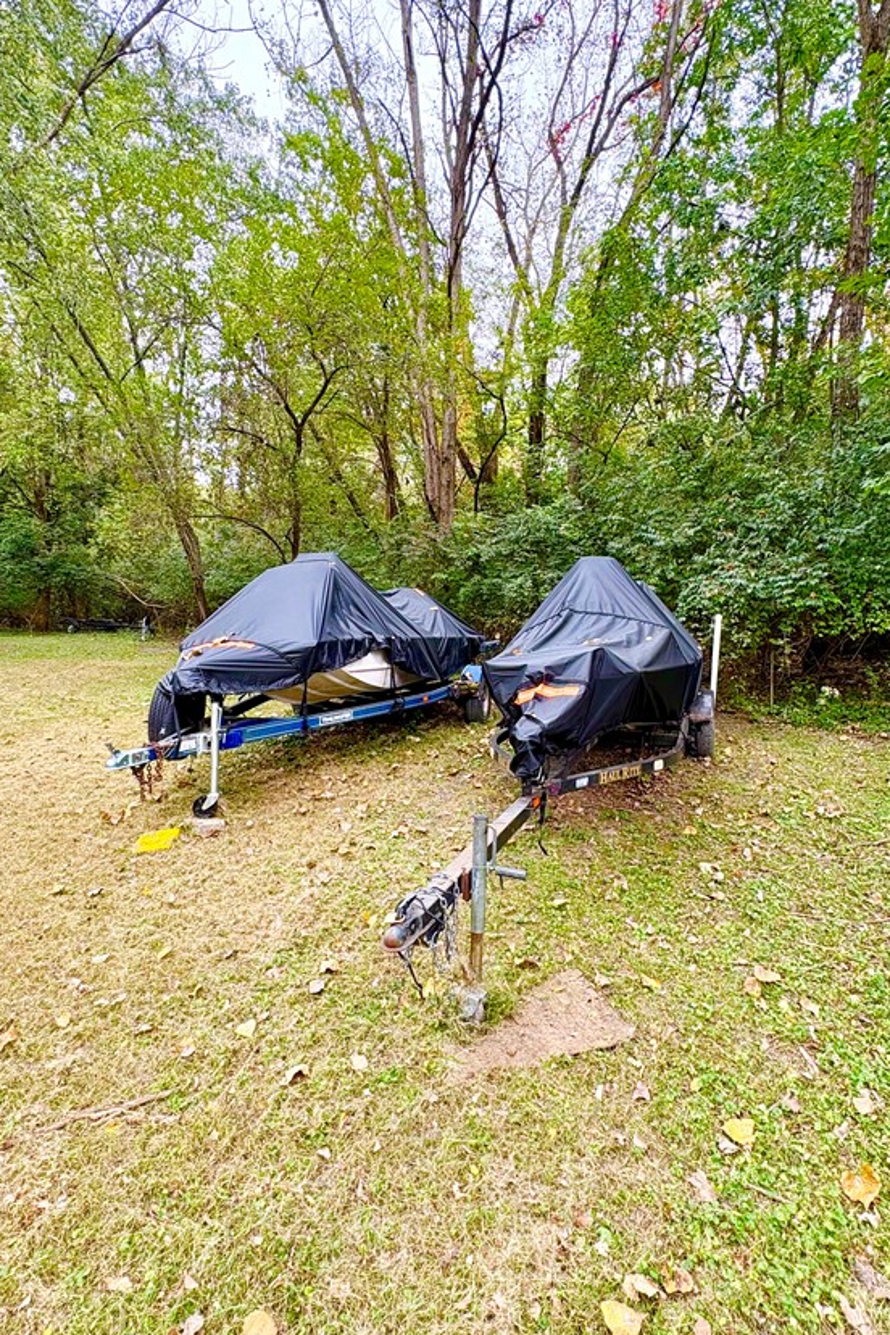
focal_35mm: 18
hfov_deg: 67.3
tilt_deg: -3.4
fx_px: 667
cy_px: 638
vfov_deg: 90.0
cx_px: 476
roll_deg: +1.0
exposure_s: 1/135
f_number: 2.2
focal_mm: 2.22
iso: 64
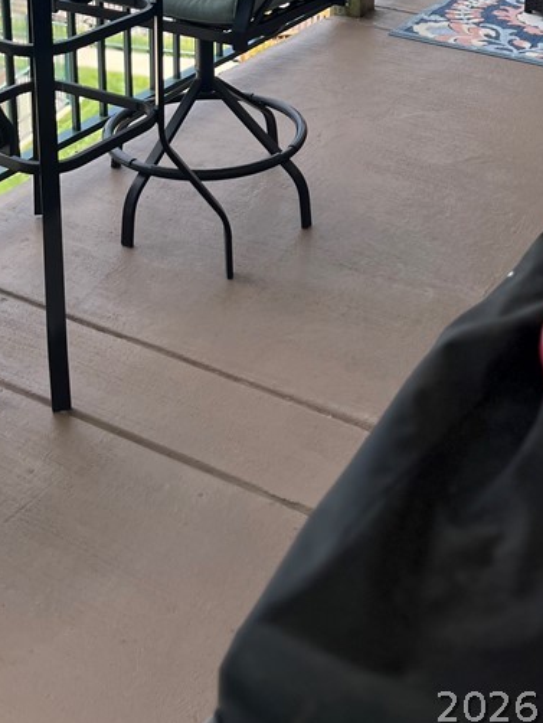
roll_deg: -2.7
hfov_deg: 27.2
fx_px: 1108
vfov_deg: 33.2
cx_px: 398
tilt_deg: -17.9
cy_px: 3
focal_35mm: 53
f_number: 1.6
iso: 50
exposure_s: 1/1294
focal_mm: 5.1
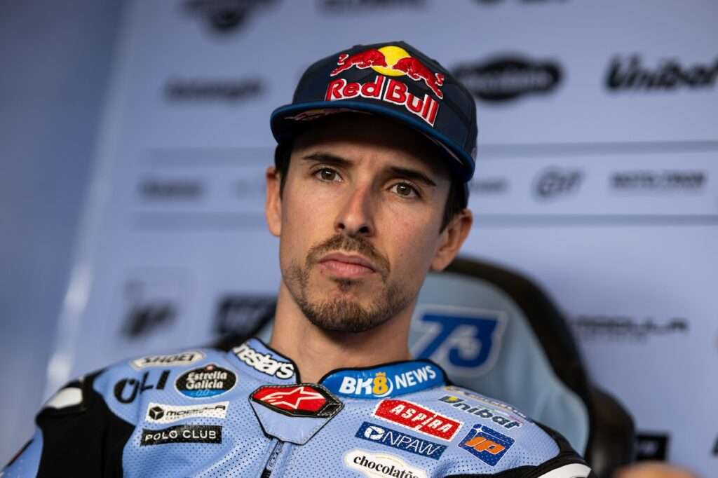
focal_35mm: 135
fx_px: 2691
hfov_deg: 15.2
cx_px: 359
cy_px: 239
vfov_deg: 10.2
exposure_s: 1/640
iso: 320
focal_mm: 135
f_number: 2
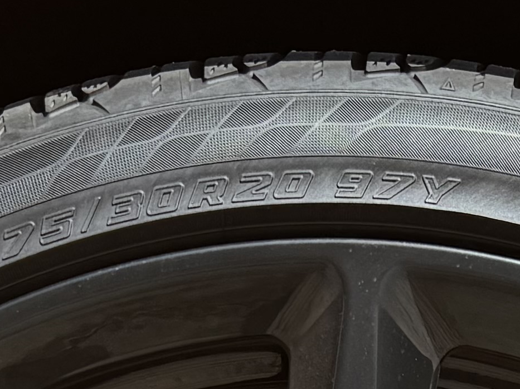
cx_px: 285
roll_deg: +1.1
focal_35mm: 147
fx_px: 2207
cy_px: 1048
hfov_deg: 13.4
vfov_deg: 8.8
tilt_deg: -11.0
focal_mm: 6.76
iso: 80
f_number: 1.78
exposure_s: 1/3247
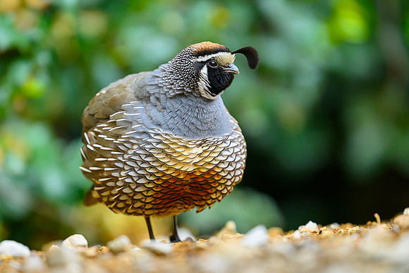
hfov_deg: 2.5
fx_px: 9226
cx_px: 203
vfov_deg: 1.7
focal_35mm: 813
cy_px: 157
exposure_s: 1/400
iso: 1000
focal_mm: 560
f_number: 4
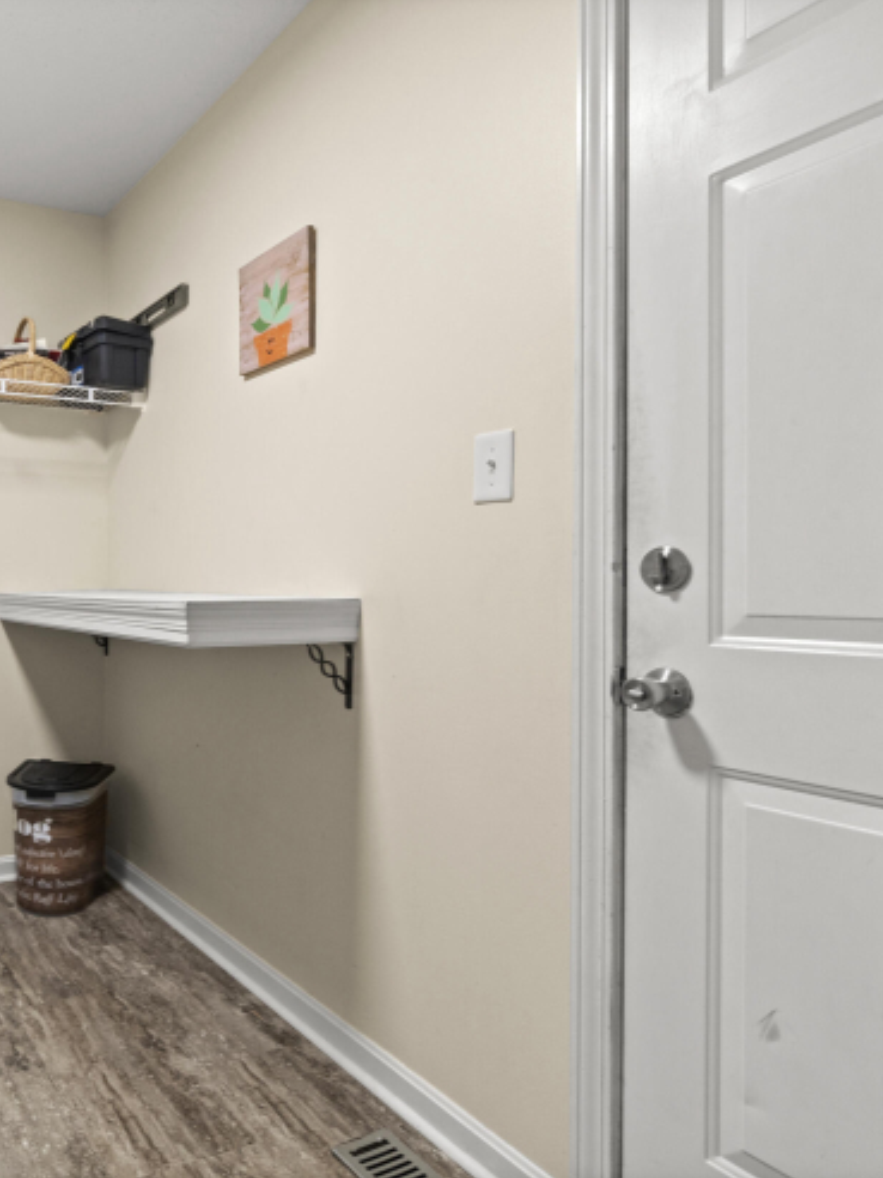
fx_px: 748
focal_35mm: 22
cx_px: 69
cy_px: 587
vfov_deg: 76.4
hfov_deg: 52.7
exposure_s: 1/5
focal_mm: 10
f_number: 8
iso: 400
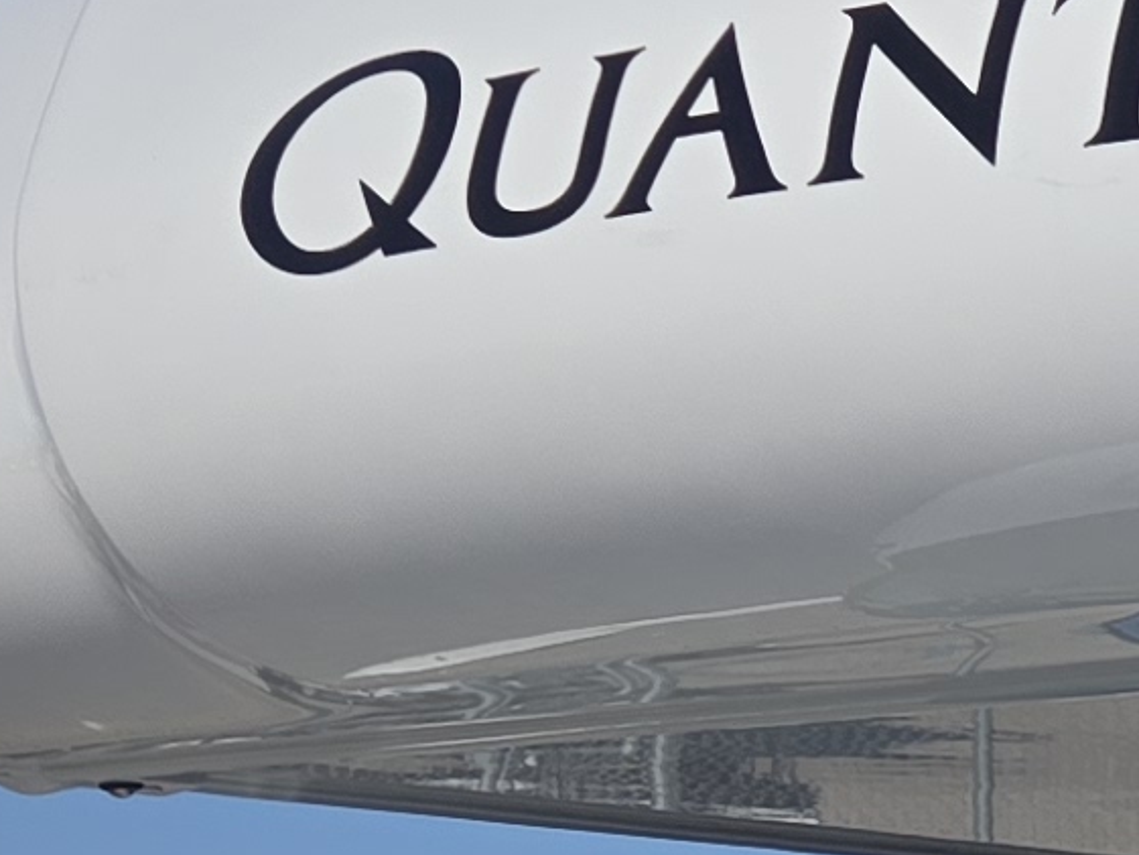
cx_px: 2276
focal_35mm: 164
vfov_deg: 8.5
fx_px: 5397
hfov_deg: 11.0
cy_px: 1832
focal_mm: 5.4
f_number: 1.8
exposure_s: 1/3464
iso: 25
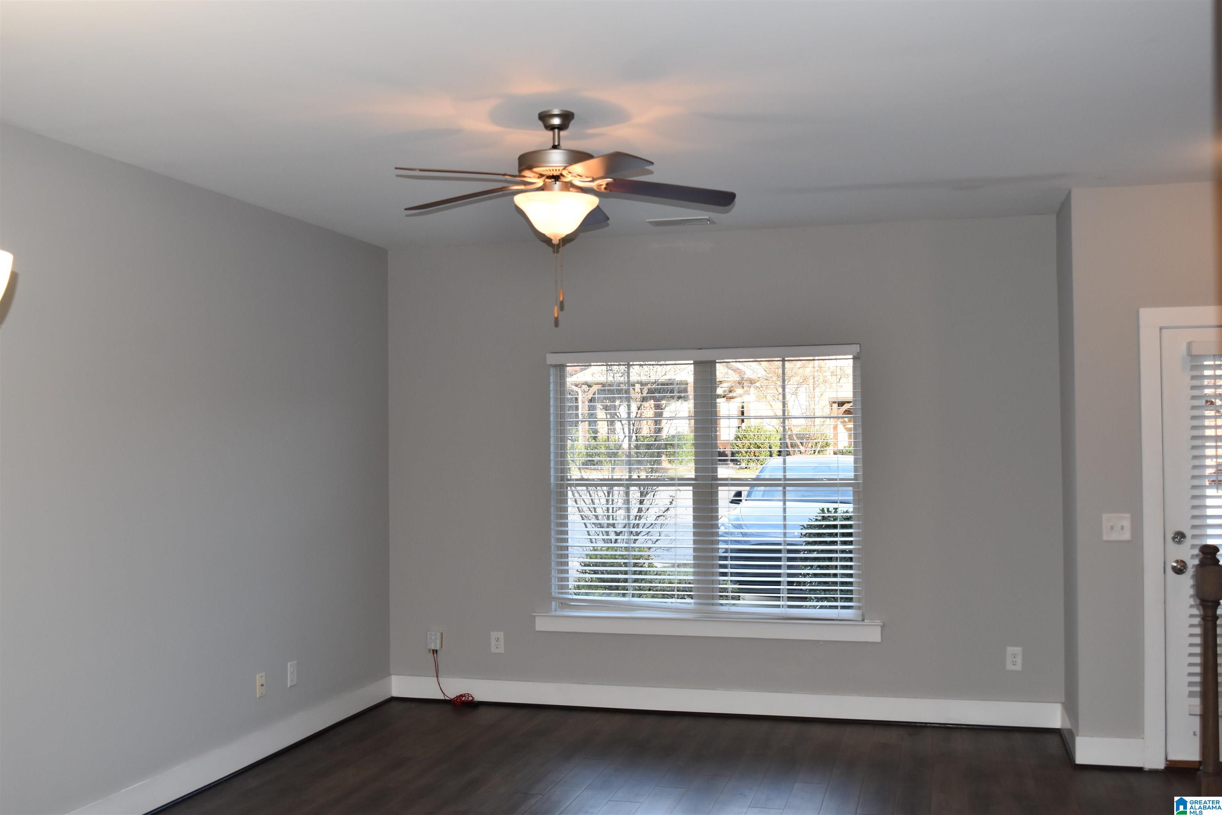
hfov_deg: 53.1
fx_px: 1222
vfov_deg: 36.9
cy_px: 408
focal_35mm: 36
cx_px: 611
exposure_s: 1/125
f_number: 5.6
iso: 640
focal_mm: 24
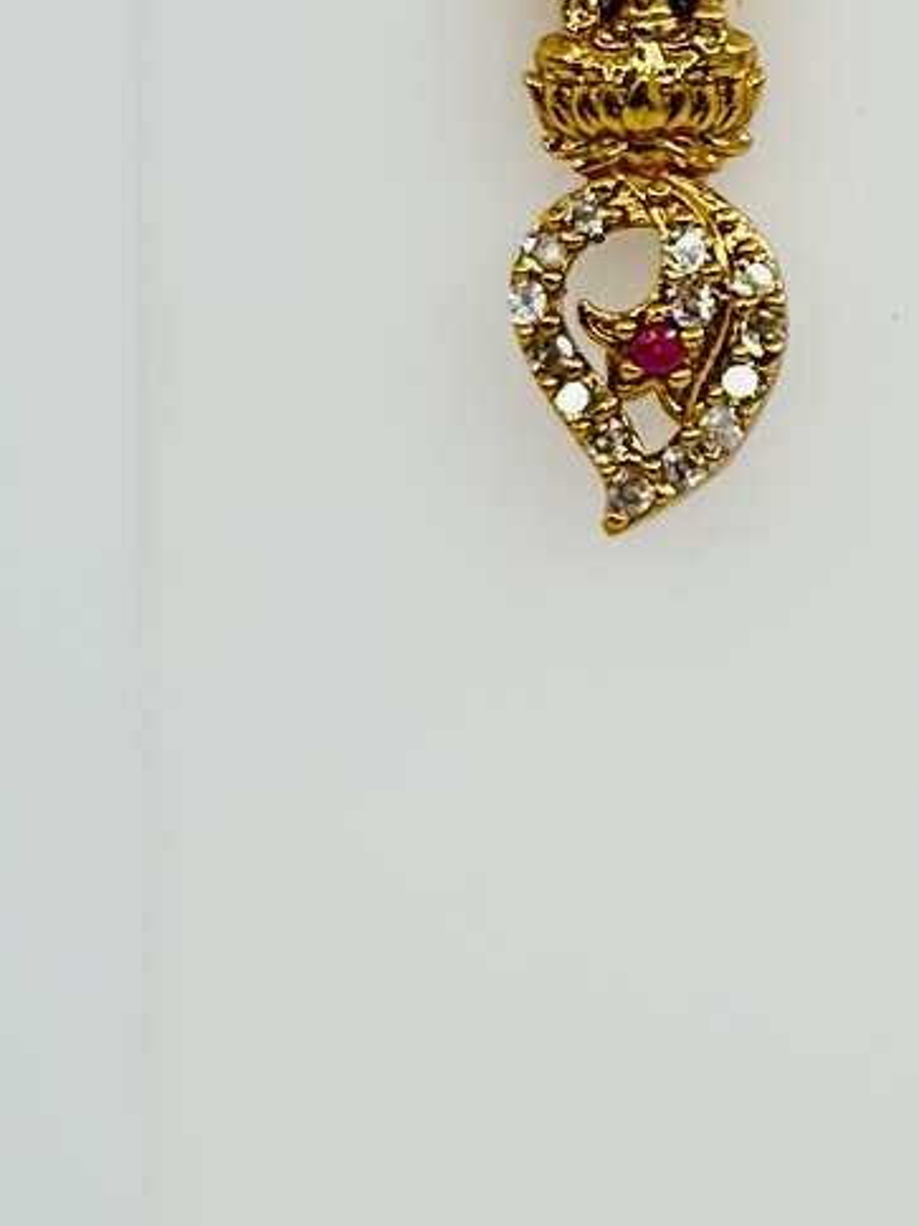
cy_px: 263
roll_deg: -1.3
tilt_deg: -22.3
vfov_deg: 9.9
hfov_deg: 7.4
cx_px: 1165
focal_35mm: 200
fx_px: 7080
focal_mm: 6.86
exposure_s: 1/1227
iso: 80
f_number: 1.78
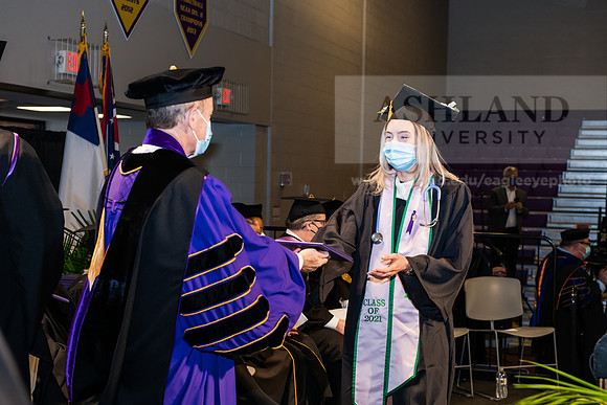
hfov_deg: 30.5
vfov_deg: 20.6
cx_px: 304
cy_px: 202
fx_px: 1113
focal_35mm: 66
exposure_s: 1/200
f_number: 6.3
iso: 1600
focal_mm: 66
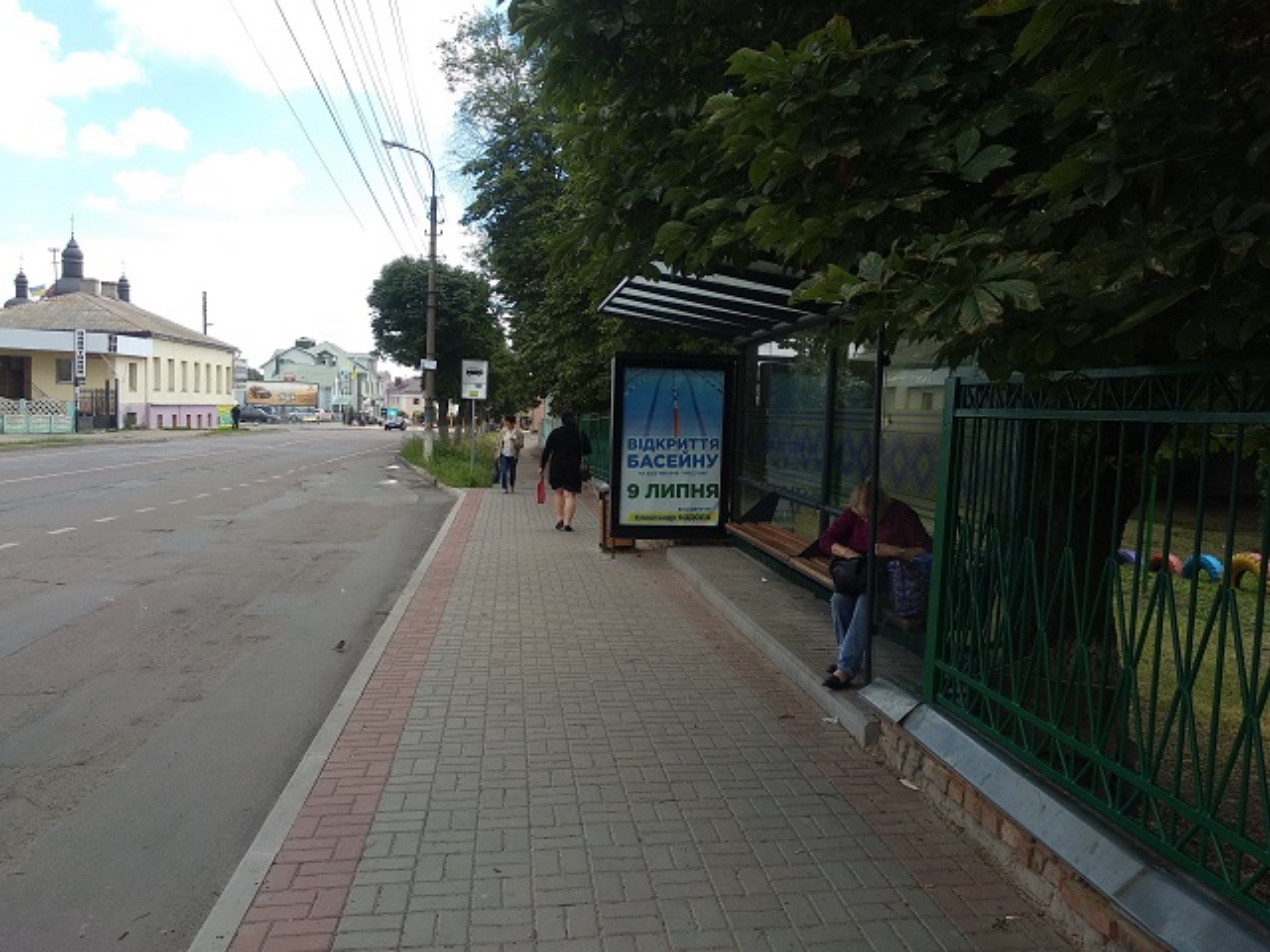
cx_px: 635
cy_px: 476
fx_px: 954
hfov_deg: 67.3
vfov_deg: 53.1
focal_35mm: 26
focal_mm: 3.81
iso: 100
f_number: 2.2
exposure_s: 1/516
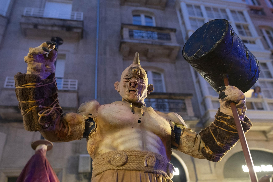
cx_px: 136
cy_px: 87
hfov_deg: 61.4
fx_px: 230
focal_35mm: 30
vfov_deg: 43.1
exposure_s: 1/80
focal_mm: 24
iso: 3200
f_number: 2.2
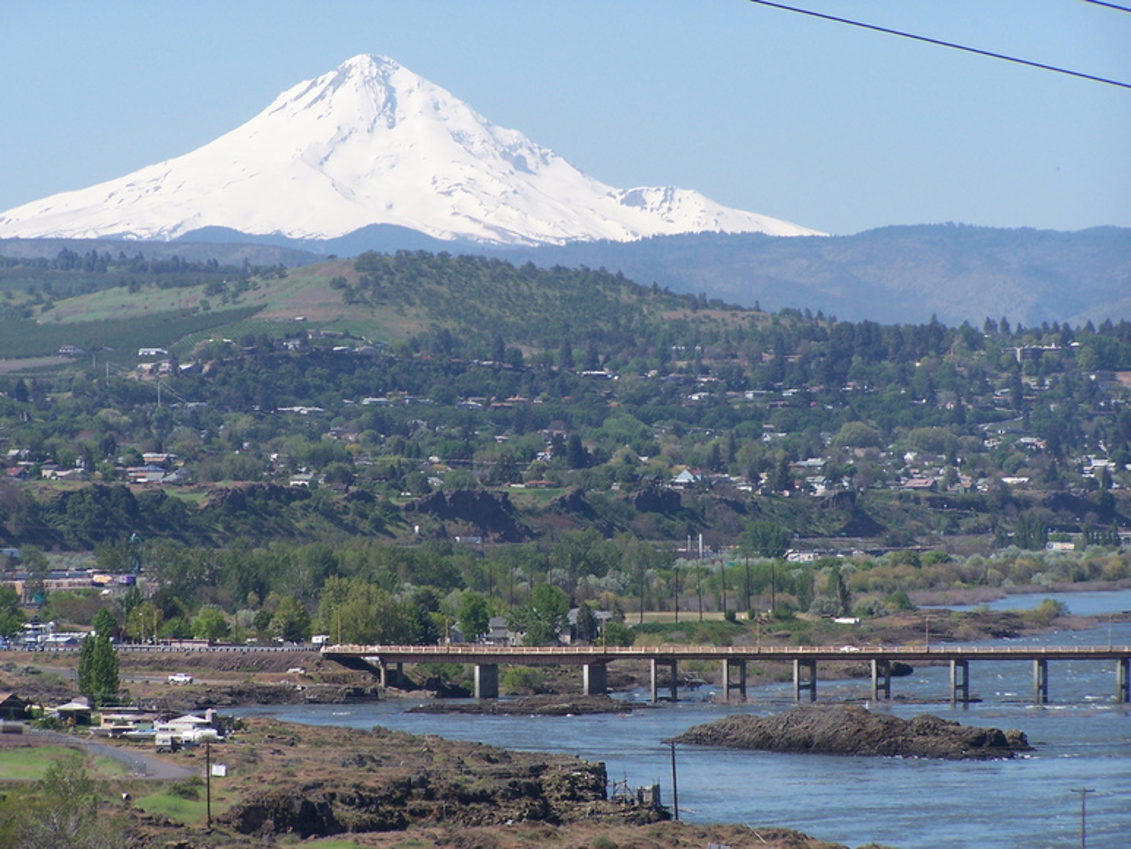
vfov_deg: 6.8
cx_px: 566
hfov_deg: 9.1
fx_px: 7124
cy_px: 424
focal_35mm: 218
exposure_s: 1/640
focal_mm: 36.2
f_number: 4.5
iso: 80
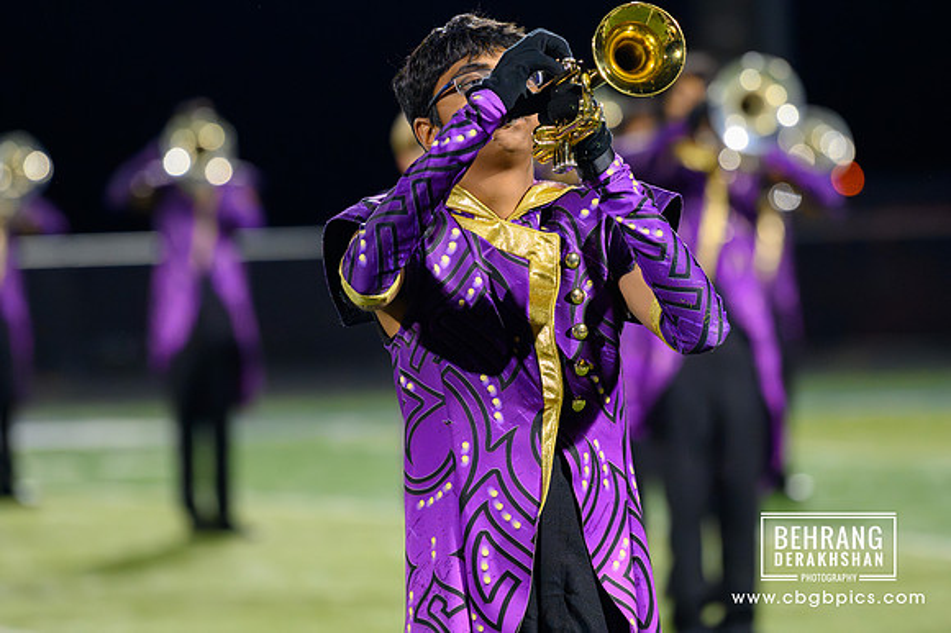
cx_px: 476
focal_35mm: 320
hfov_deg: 6.4
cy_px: 316
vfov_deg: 4.3
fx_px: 8448
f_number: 5.6
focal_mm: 320
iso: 12800
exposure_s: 1/500
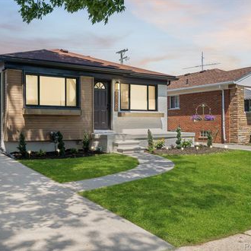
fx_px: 295
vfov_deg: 46.0
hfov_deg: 45.6
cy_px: 125
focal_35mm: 36
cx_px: 91
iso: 100
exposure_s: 1/25
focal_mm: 28
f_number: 10
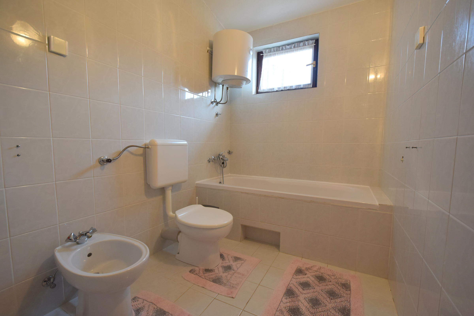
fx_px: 197
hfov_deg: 100.4
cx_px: 237
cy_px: 158
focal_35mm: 15
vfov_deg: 77.3
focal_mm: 10
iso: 450
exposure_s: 1/60
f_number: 4
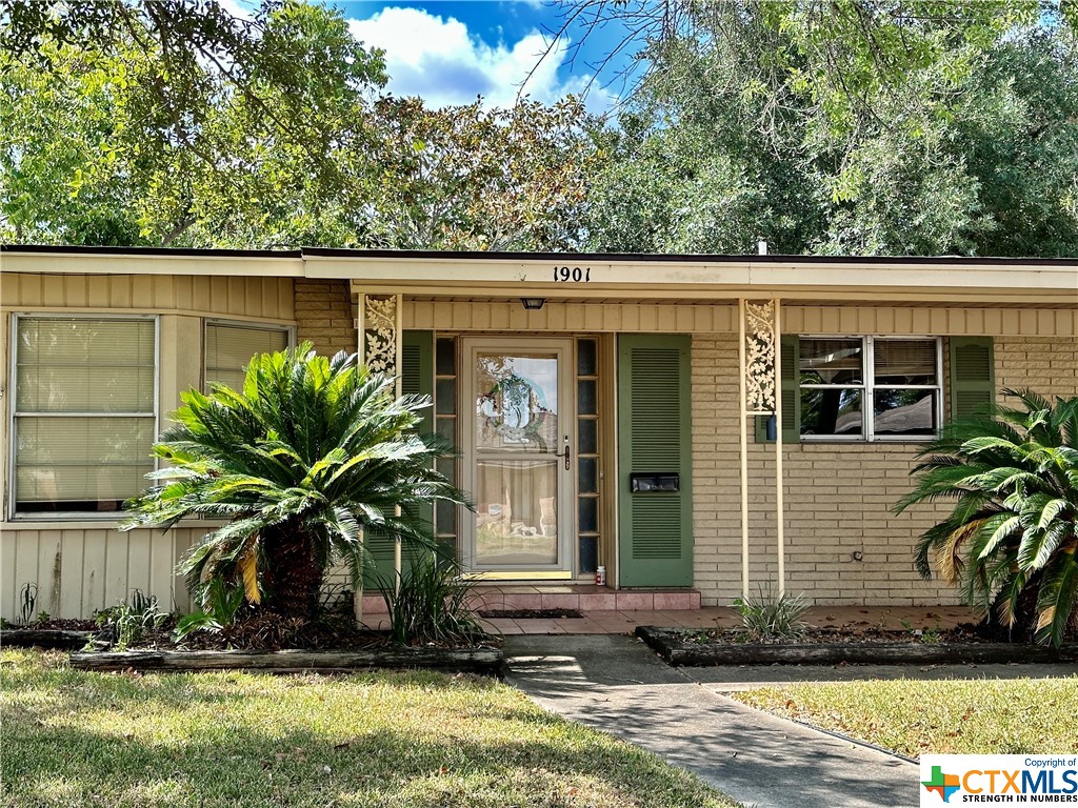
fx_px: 1495
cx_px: 539
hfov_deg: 39.7
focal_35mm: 48
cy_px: 404
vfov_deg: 30.3
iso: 64
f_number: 1.78
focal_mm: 6.86
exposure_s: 1/850
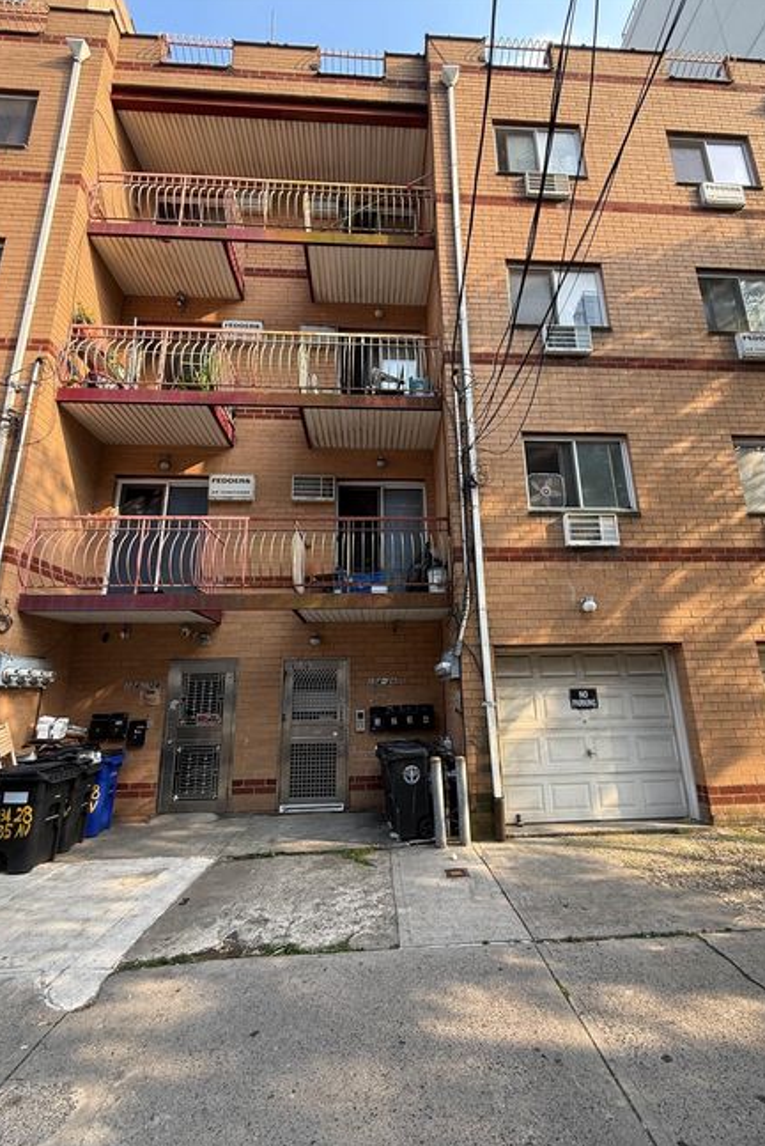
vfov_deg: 100.4
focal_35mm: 15
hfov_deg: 77.4
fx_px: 478
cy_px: 582
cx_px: 395
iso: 50
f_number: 2.2
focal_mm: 2.22
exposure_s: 1/162
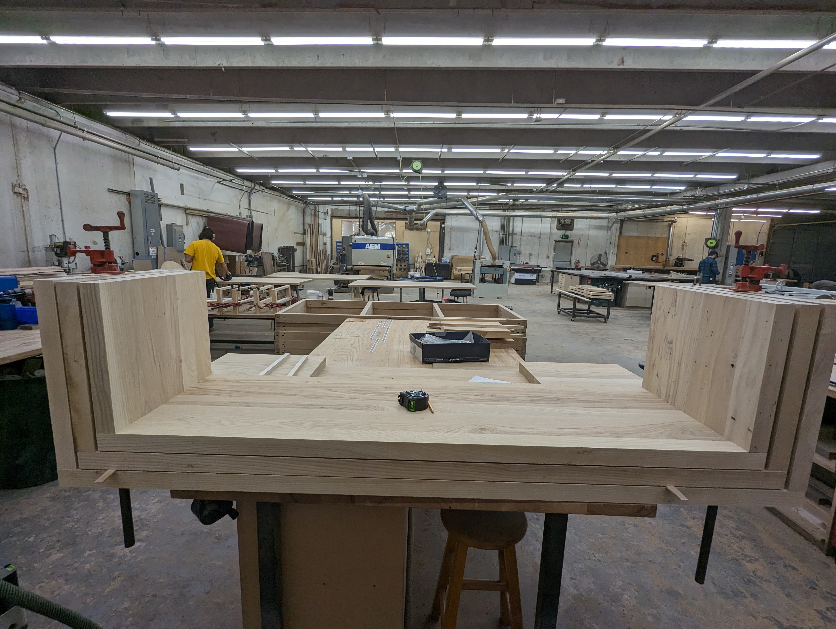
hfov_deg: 94.4
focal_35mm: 16
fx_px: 387
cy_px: 314
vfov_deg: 78.2
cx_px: 418
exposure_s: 1/219
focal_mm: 2.35
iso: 93
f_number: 2.2
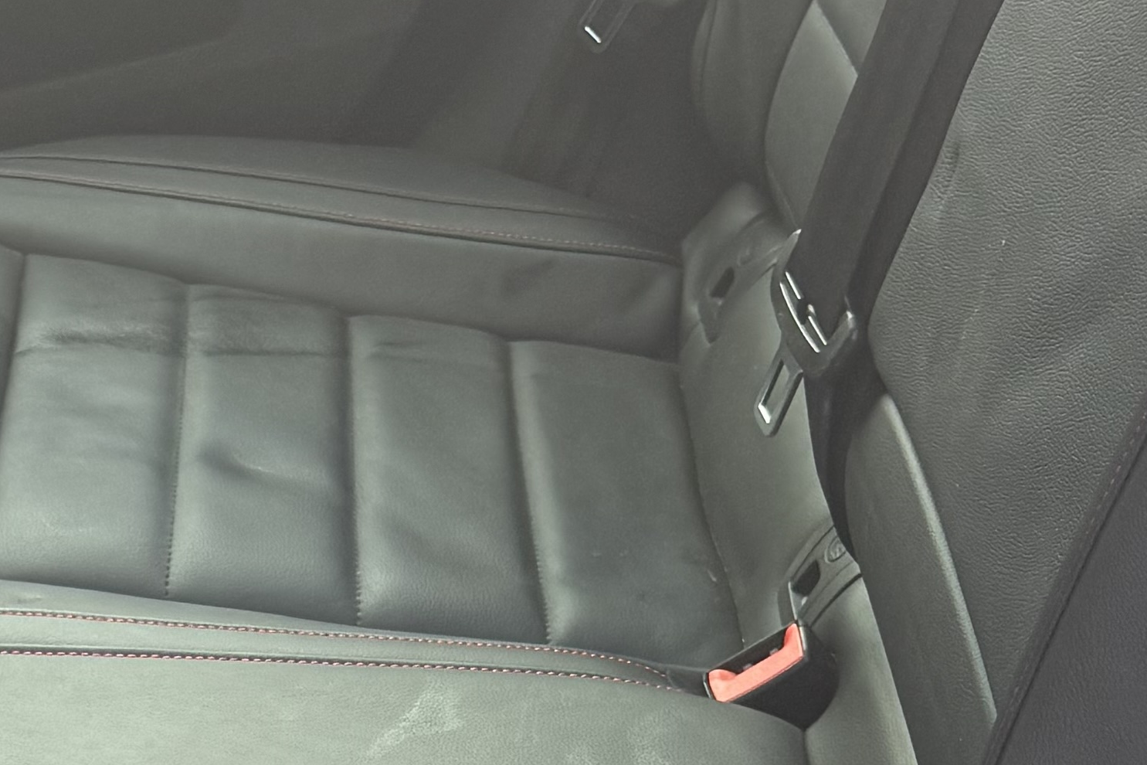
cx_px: 368
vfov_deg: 14.1
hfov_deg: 21.2
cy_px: 667
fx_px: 3058
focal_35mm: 96
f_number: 1.78
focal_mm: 6.76
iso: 160
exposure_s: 1/121
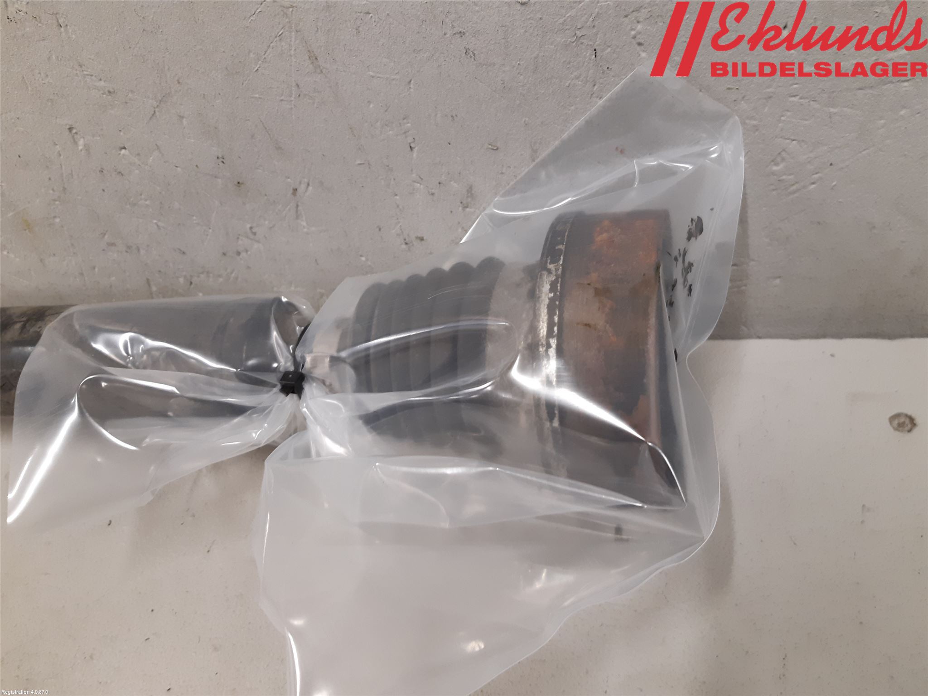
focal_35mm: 26
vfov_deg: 53.1
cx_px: 464
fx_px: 697
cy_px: 348
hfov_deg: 67.3
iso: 160
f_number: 1.7
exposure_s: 1/50
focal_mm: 3.93
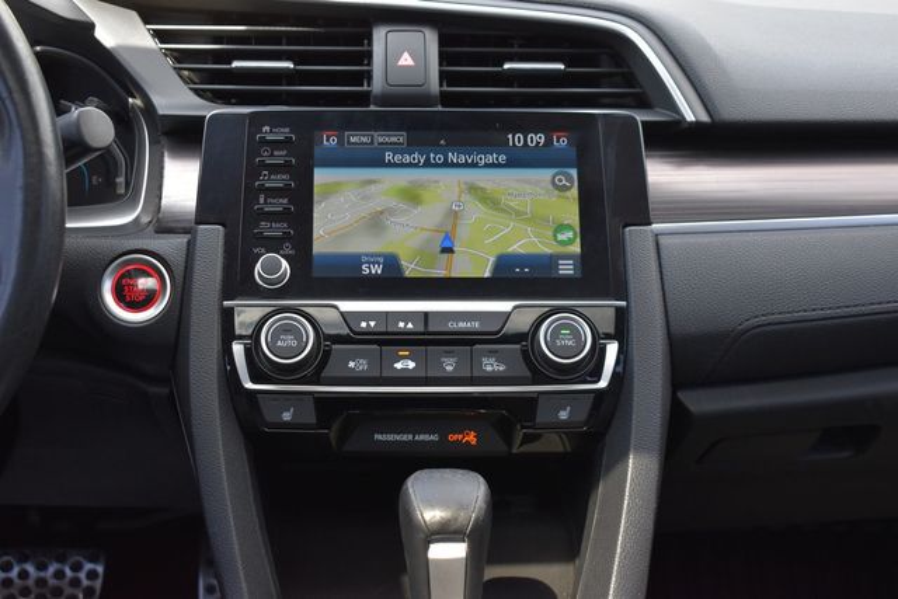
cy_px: 300
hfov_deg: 33.4
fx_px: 1497
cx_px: 449
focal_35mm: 60
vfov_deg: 22.6
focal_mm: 40
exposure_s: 1/250
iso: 640
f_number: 5
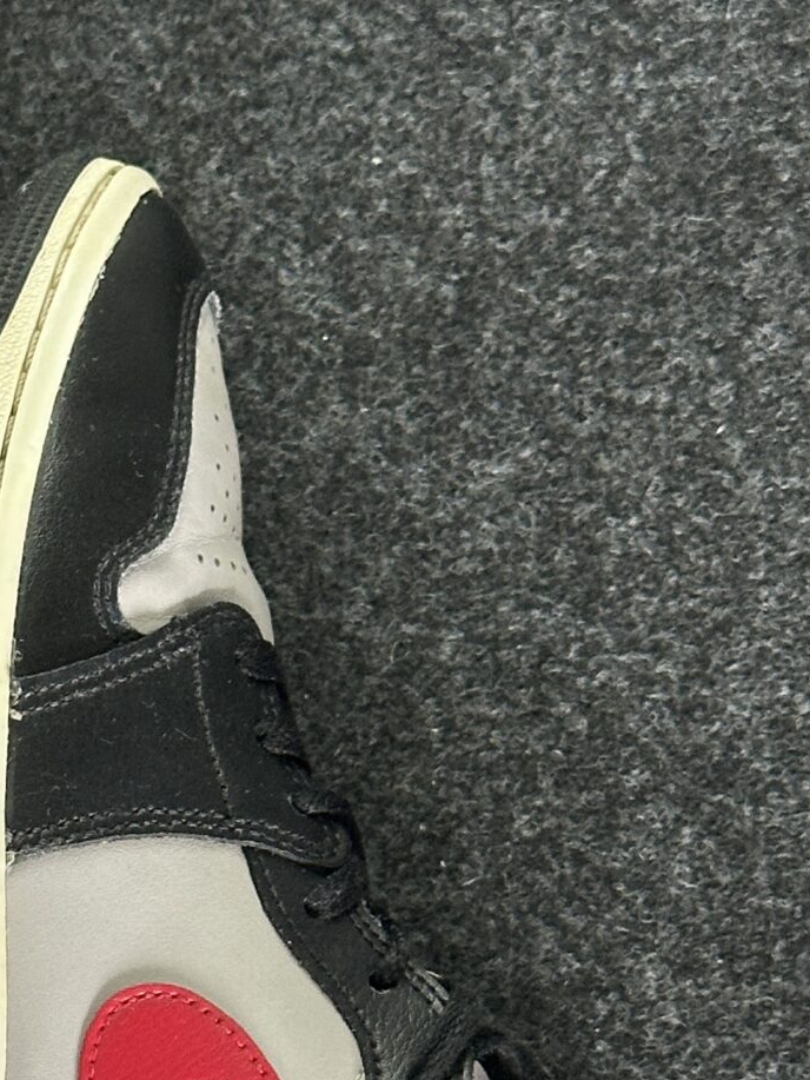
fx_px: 4180
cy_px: 1036
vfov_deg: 14.5
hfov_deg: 10.9
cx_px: -157
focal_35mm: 134
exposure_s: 1/50
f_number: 1.78
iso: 250
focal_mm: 6.86
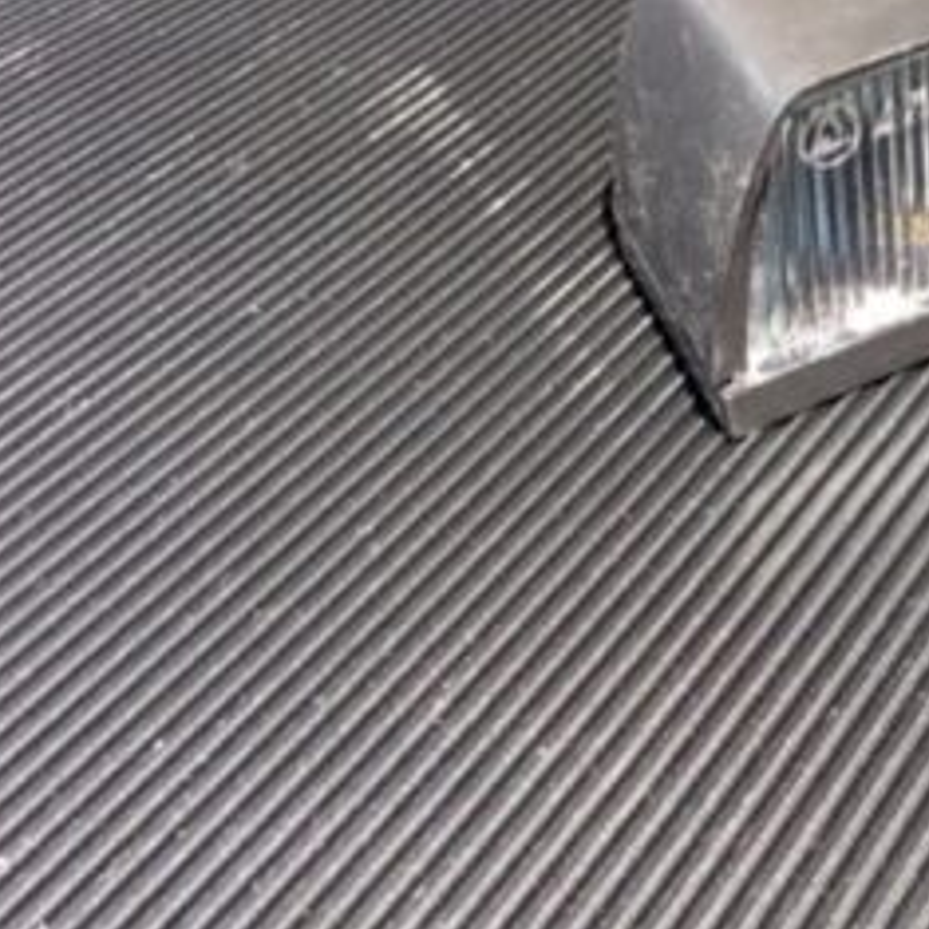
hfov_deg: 26.9
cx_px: 802
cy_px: 223
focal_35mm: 62
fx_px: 1883
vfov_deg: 27.3
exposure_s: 1/201
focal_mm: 3.3
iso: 32
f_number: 2.4
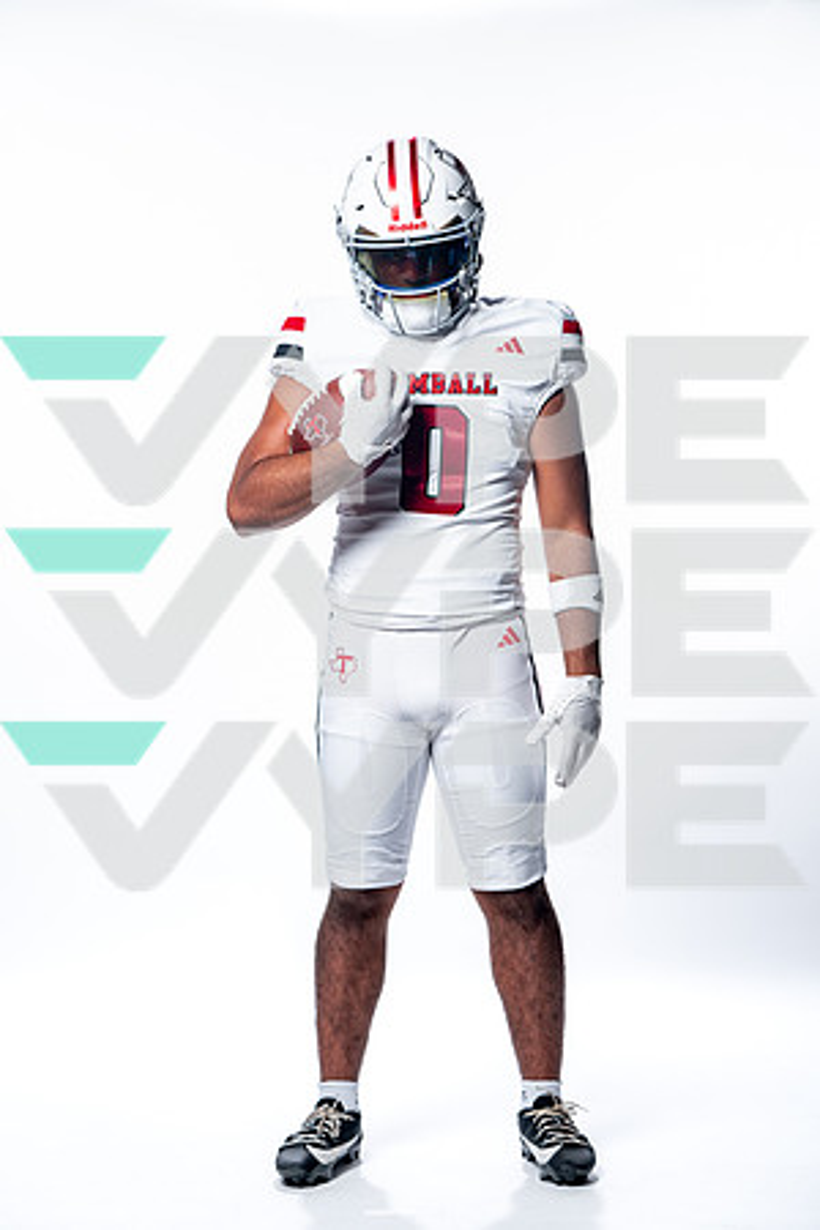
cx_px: 410
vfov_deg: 23.1
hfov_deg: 15.5
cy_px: 615
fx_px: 3006
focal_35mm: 88
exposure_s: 1/250
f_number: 5.6
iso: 100
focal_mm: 88
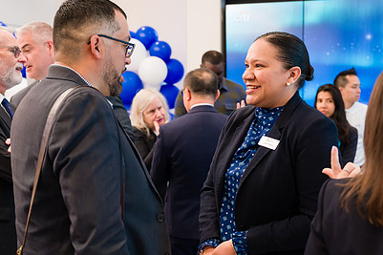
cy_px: 126
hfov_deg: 37.5
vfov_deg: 25.5
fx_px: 564
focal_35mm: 53
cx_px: 182
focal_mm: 36
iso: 500
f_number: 3.2
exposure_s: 1/200
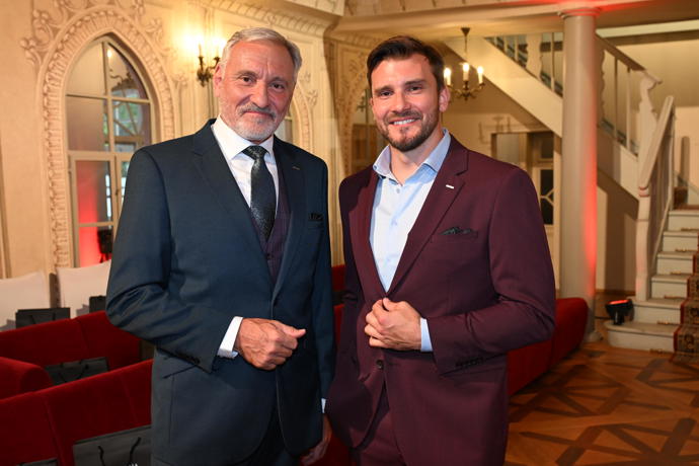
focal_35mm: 37
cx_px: 350
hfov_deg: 51.9
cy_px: 233
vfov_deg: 35.9
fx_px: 718
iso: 1600
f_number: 5
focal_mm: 37
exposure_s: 1/160
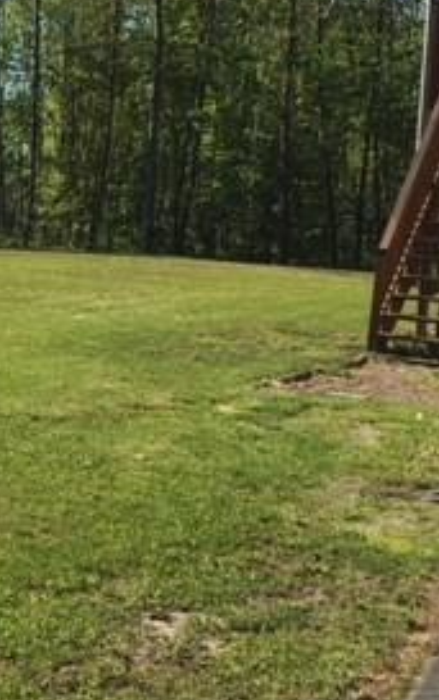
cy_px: 249
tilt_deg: -3.0
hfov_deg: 17.0
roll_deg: -3.7
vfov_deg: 28.4
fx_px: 1376
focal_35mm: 72
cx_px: -133
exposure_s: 1/1709
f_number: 2.2
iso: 25
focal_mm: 4.15
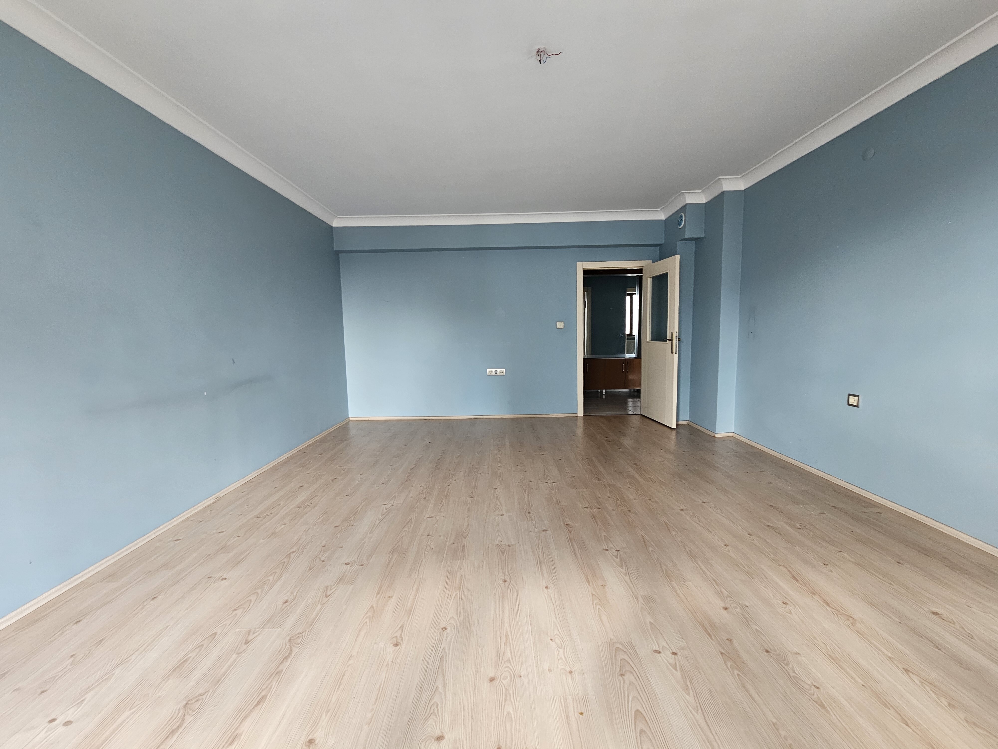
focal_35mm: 13
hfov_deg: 106.2
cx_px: 499
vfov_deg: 89.9
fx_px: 375
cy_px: 374
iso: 80
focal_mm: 2.2
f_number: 2.2
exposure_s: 1/50
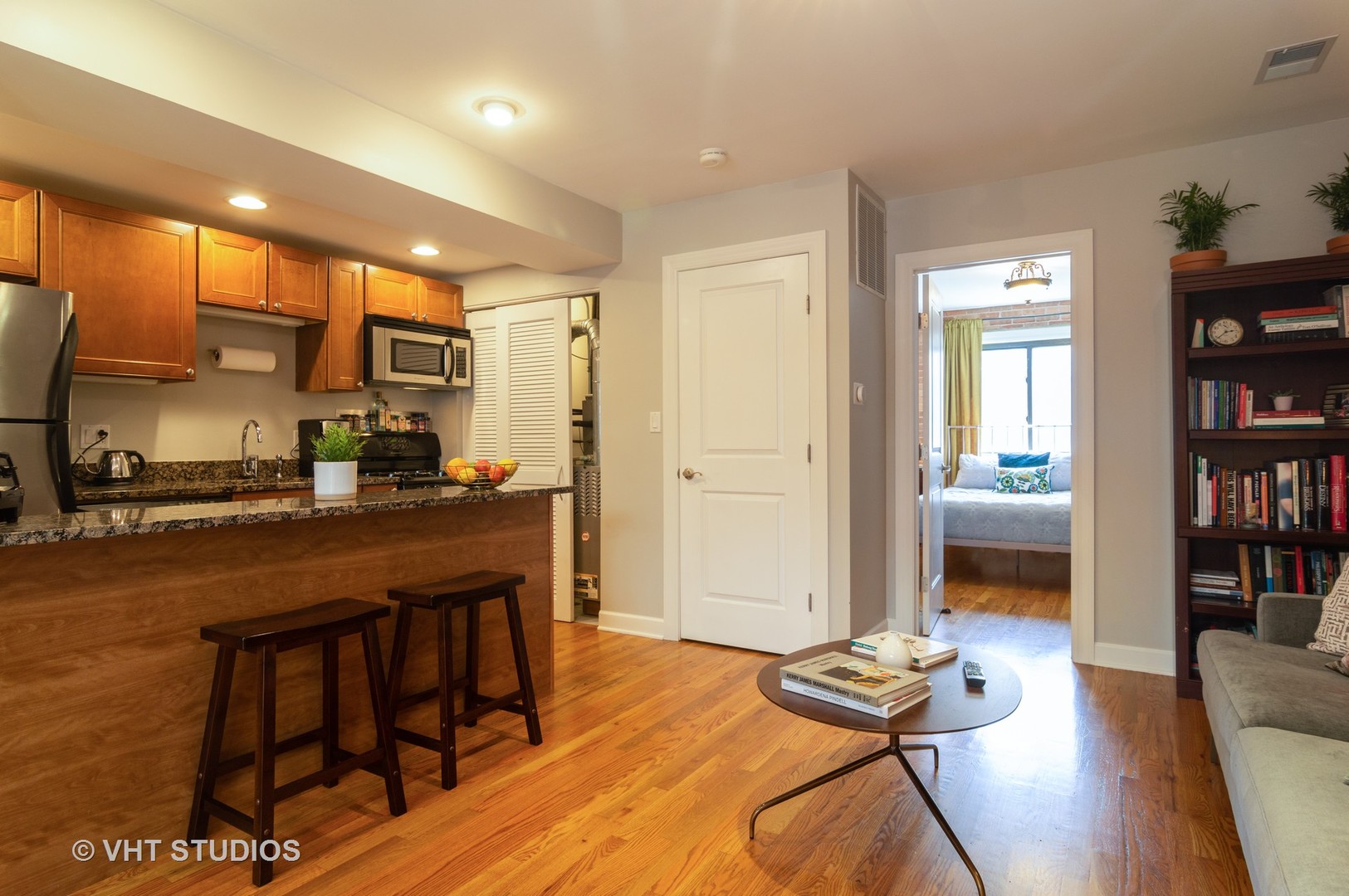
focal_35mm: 18
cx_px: 674
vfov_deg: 67.3
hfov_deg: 90.1
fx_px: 674
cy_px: 448
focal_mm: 12
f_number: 8
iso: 200
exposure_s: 1/4
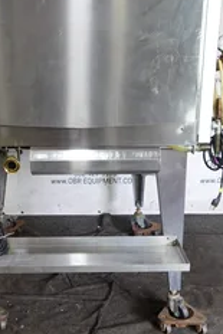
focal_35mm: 50
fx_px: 464
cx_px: 71
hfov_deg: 26.8
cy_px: 151
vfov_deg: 39.5
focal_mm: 10.83
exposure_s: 1/30
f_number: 3.2
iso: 400
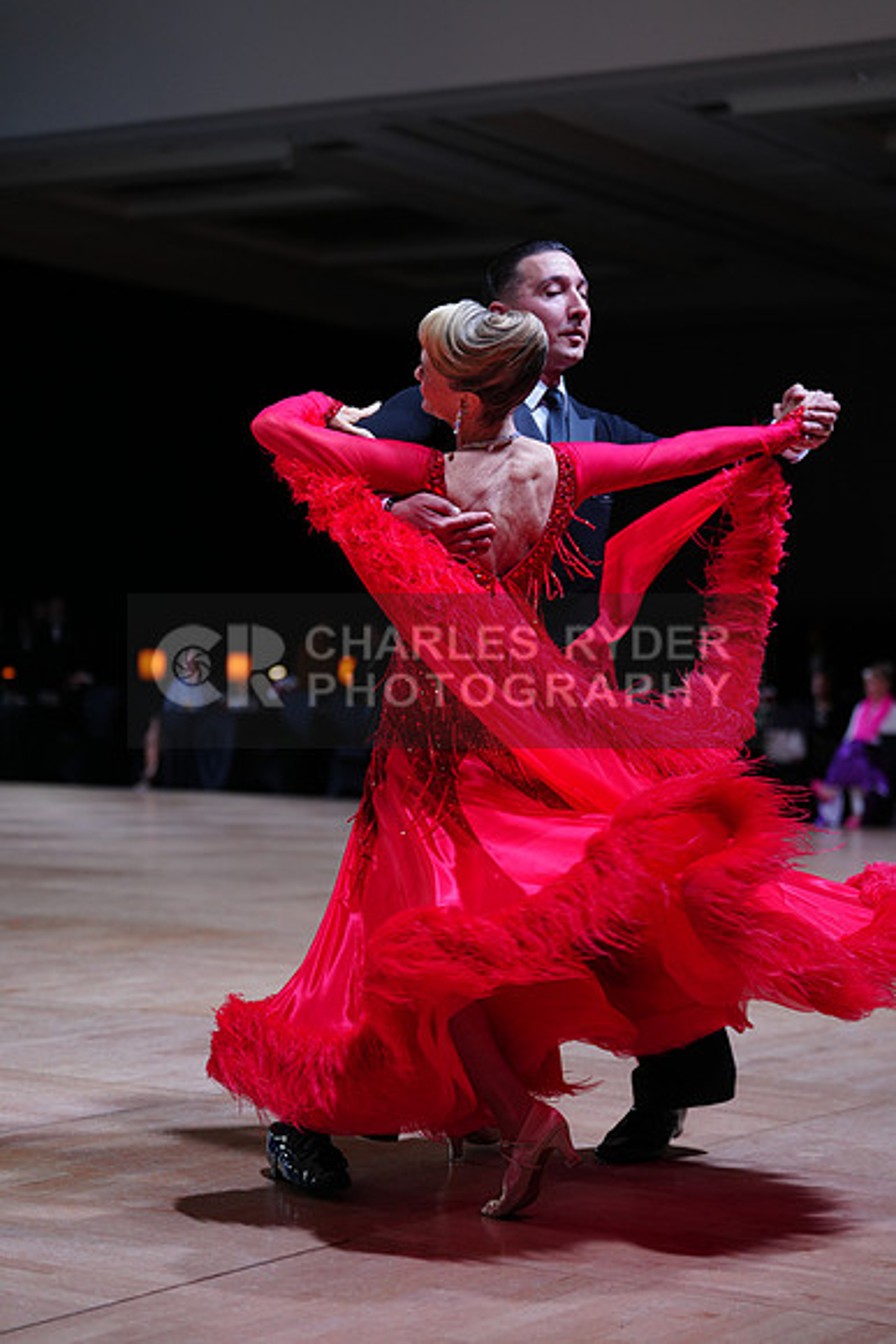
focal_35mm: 72
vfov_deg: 28.1
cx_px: 448
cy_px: 672
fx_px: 2686
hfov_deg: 18.9
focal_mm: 72
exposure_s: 1/500
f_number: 2.8
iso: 640
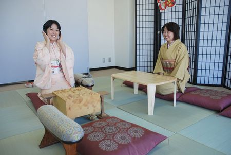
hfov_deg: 67.3
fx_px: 173
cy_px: 78
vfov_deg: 48.0
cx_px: 116
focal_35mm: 27
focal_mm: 18
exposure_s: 1/80
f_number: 4.5
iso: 200
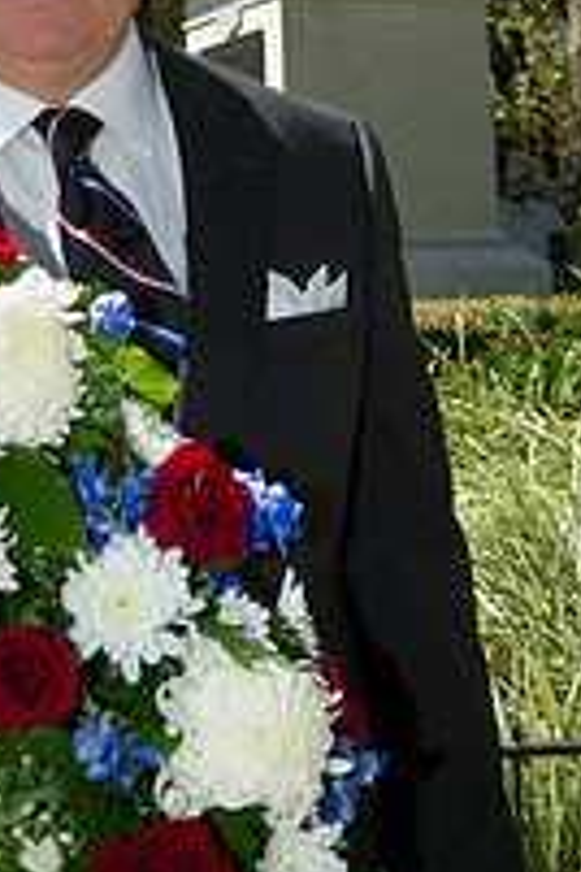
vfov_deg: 23.0
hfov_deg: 16.1
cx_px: 232
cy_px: 22
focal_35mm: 85
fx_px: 2058
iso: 200
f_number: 9
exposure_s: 1/250
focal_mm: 38
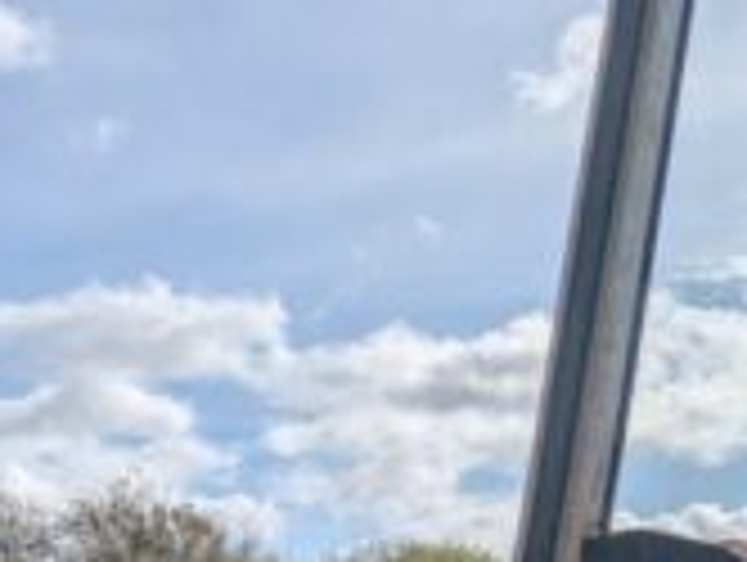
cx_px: 1395
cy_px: 791
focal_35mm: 74
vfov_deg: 18.2
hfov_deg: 19.0
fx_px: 1599
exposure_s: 1/3205
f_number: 2.2
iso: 43
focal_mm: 2.35
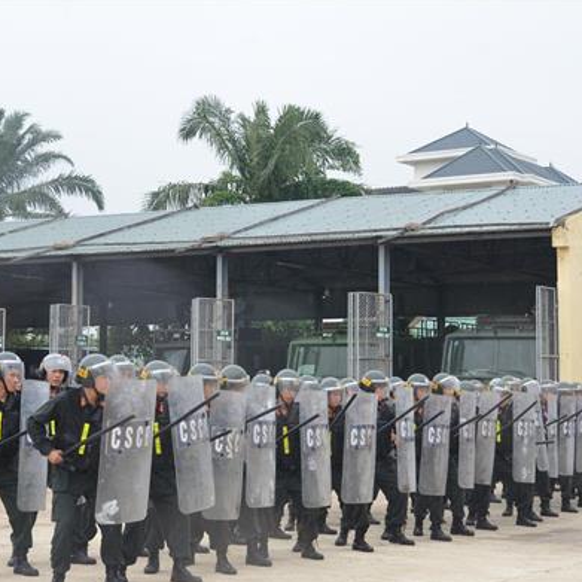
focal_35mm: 82
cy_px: 291
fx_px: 1560
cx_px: 269
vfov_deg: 21.1
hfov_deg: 21.1
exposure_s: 1/250
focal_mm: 42
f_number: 8
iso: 640
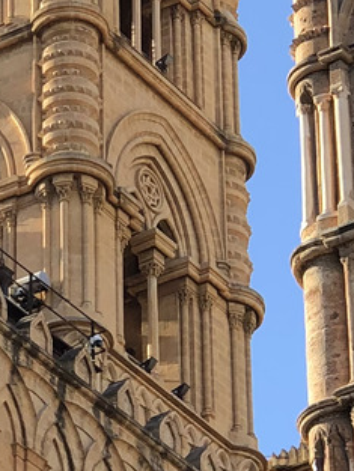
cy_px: 322
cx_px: 62
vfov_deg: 7.4
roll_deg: -0.3
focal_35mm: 266
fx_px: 3625
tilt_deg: +32.9
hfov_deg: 5.6
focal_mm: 6
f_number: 2.4
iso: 16
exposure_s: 1/366
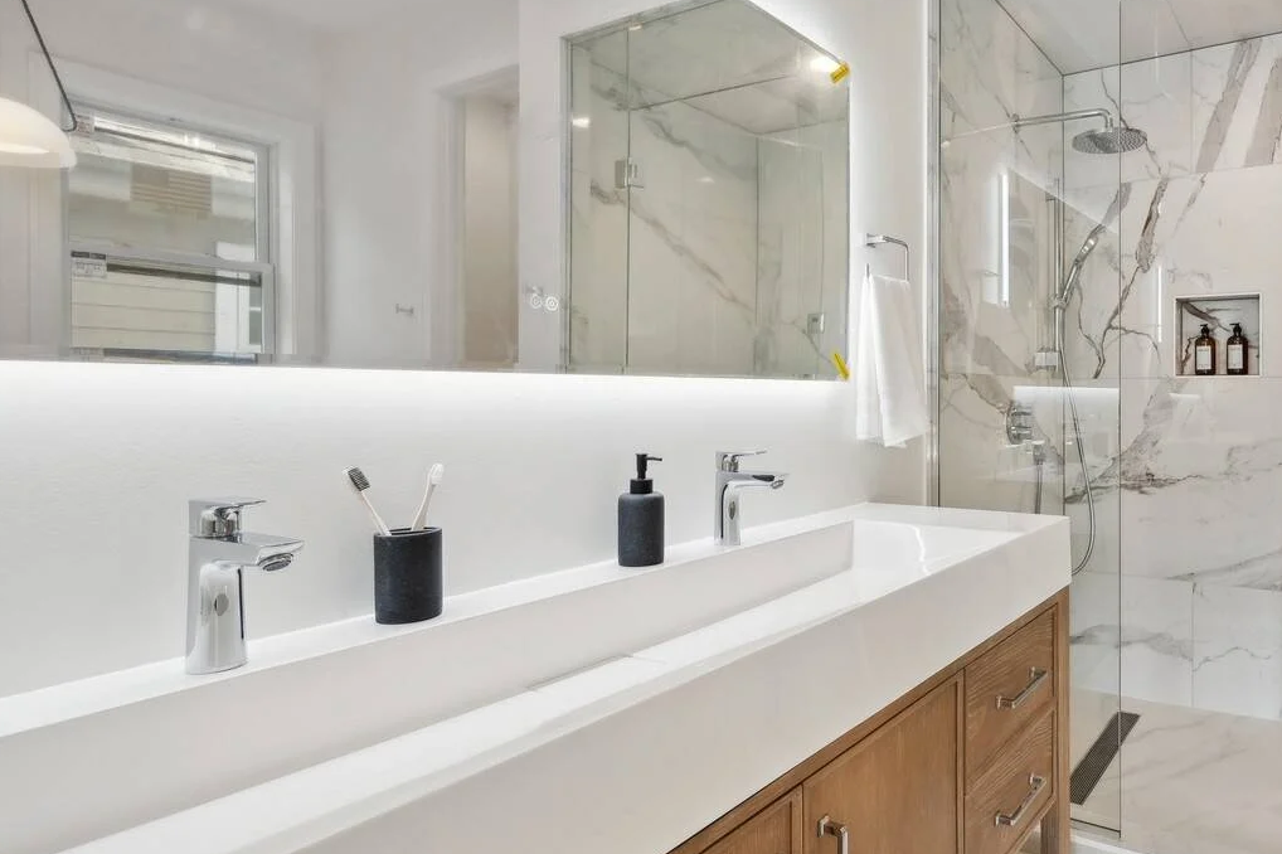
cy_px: 380
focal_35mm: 22
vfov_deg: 57.1
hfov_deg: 73.9
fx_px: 783
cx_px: 936
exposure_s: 1/20
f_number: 9.5
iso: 200
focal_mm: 14
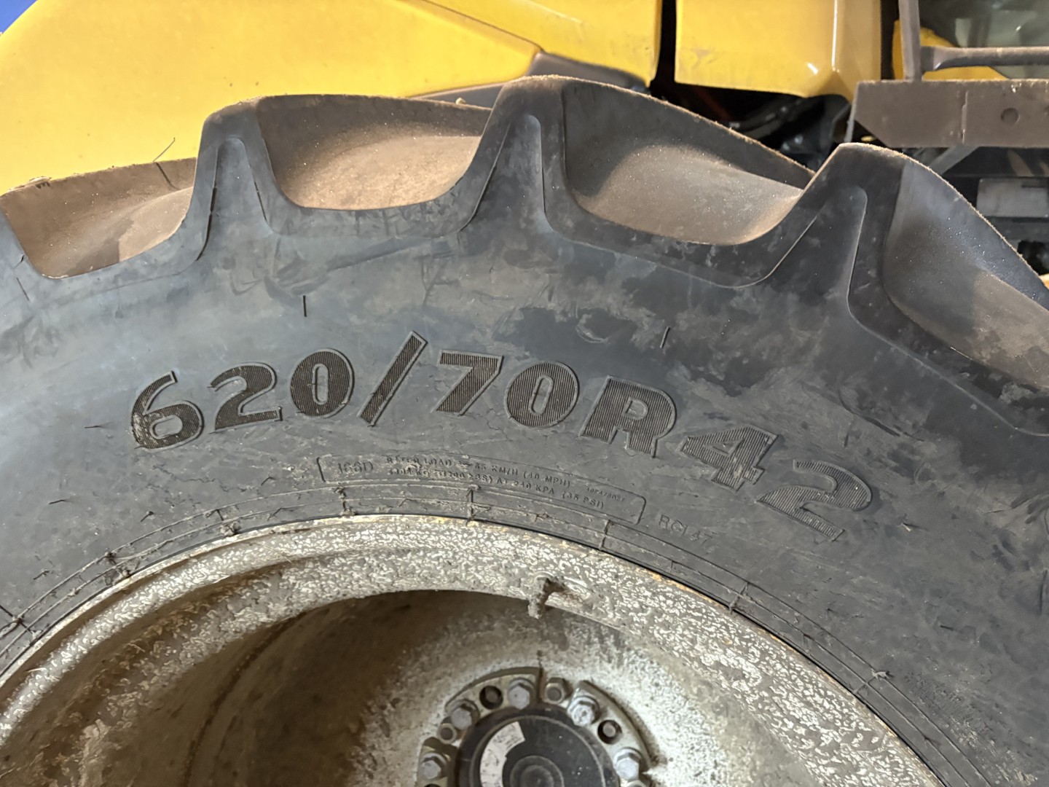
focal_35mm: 26
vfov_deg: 53.1
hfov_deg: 67.3
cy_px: 394
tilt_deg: -0.7
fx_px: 788
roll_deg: -2.7
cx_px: 524
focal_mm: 5.96
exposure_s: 1/30
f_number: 1.6
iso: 640
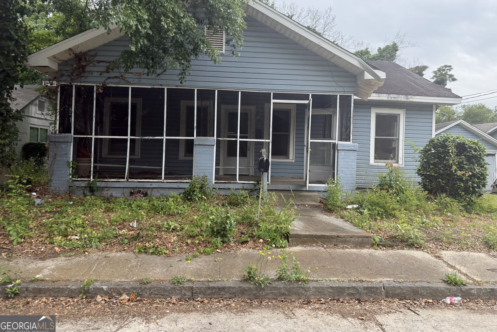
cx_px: 249
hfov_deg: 71.5
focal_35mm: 25
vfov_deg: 51.2
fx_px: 345
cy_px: 147
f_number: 1.78
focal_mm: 6.76
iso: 100
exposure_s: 1/1337
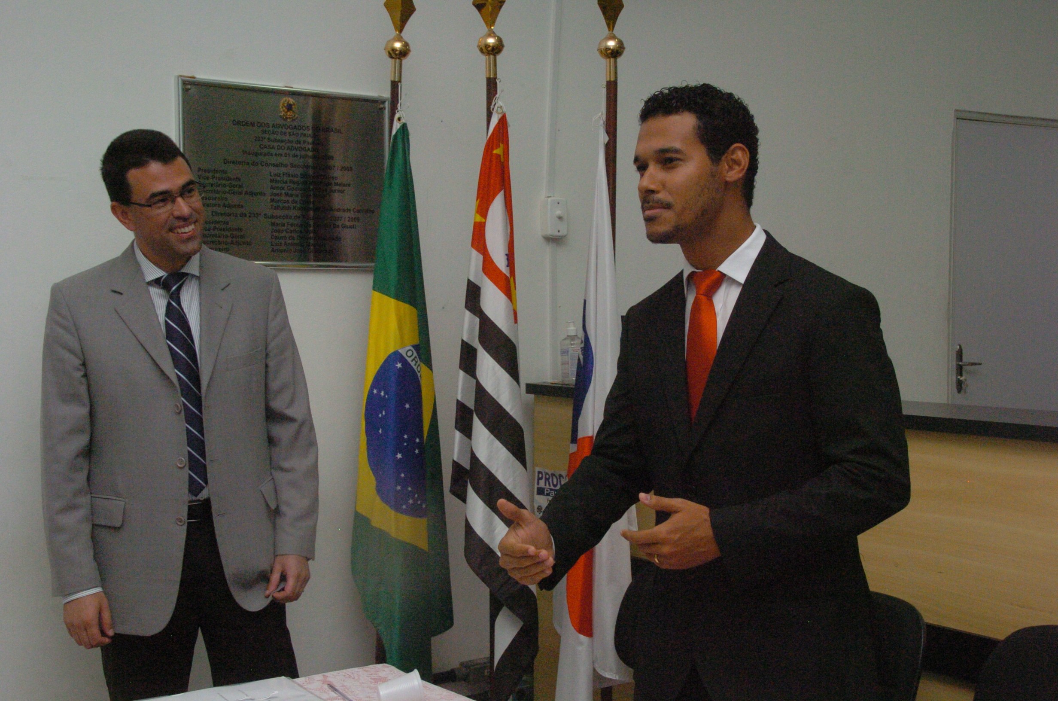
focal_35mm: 48
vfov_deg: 28.0
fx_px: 1408
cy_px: 350
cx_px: 529
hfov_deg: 41.2
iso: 1600
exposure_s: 1/250
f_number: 10
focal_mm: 32
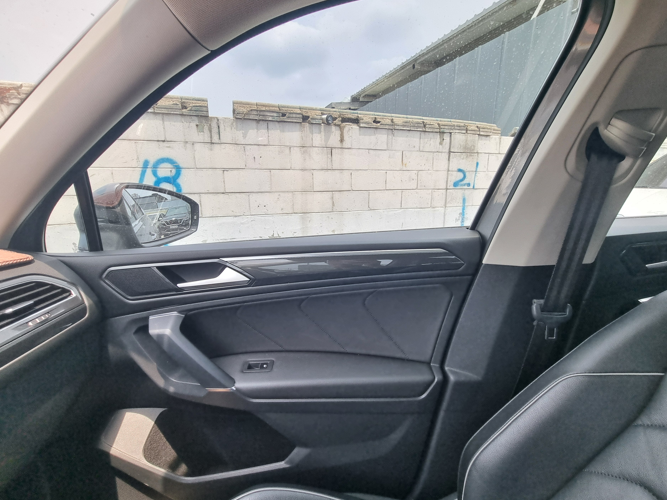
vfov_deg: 85.7
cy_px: 249
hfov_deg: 102.1
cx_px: 330
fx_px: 270
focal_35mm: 14
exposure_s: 1/153
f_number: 2.2
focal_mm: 2.2
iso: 50
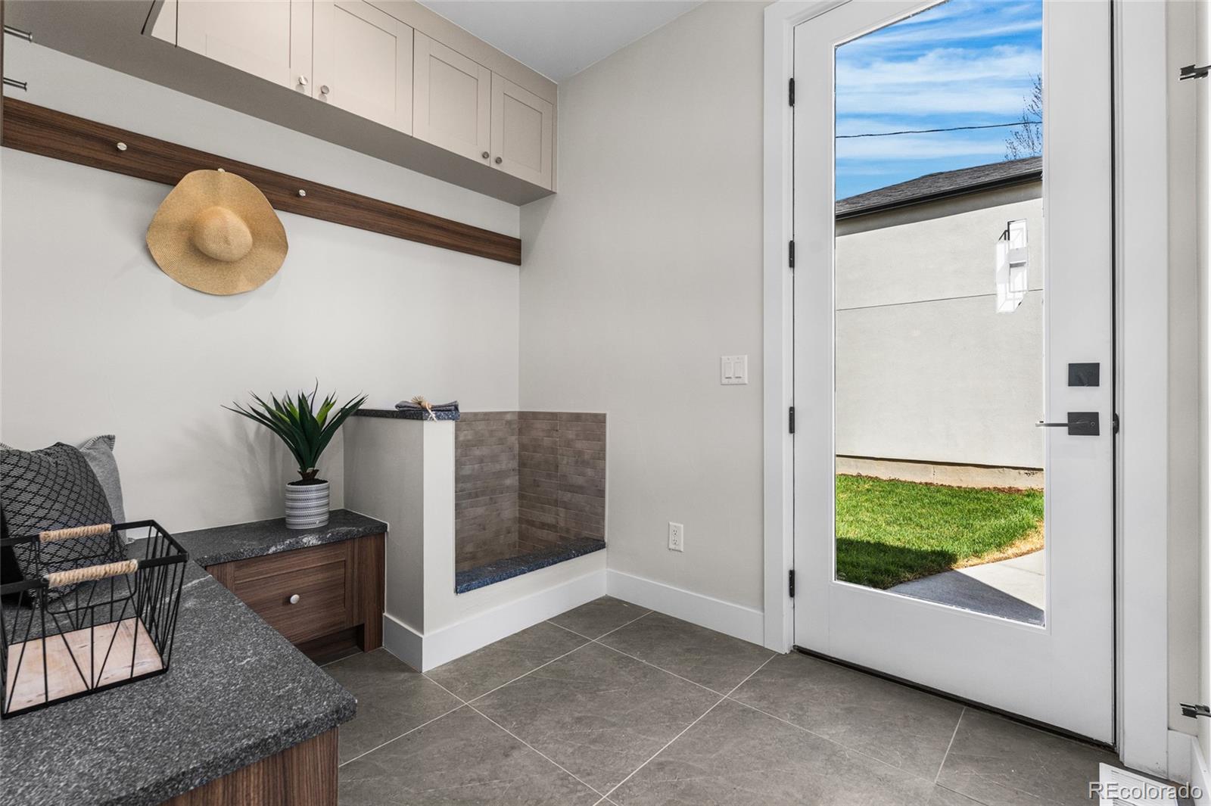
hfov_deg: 95.0
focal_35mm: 16
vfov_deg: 72.0
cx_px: 606
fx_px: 555
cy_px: 403
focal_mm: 16.5
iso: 640
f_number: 8
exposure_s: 1/80
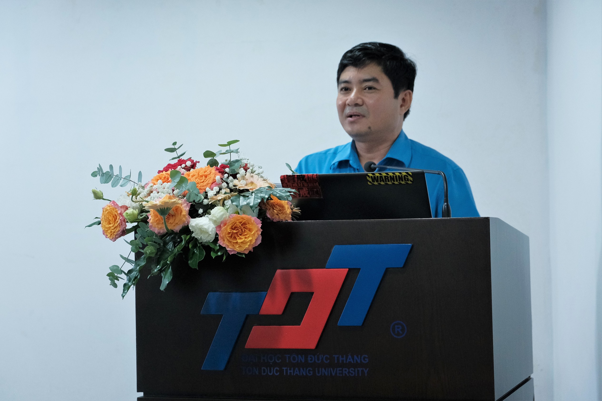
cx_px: 301
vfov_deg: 18.7
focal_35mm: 73
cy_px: 200
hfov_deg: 27.7
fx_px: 1221
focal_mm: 48.4
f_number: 4
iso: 2000
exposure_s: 1/125
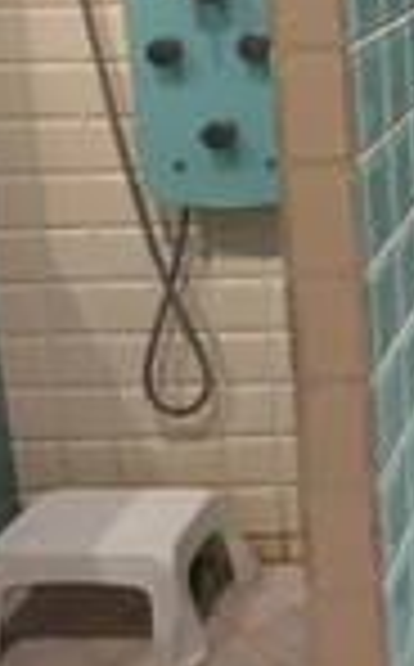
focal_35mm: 75
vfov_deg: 26.6
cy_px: 72
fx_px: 1359
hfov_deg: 15.3
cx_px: 711
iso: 320
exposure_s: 1/17
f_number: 2.2
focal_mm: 4.15
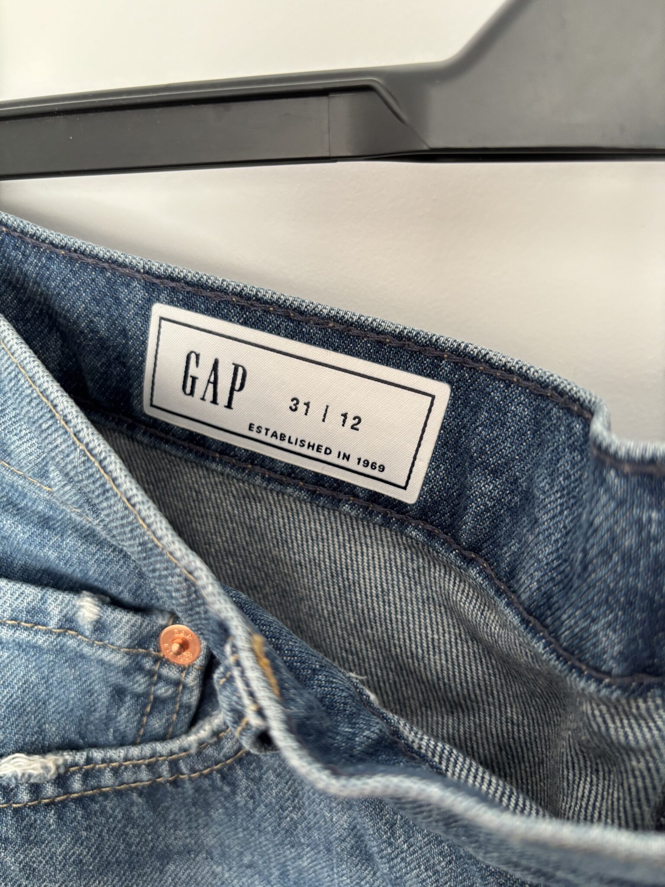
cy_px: 444
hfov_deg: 53.1
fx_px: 666
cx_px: 332
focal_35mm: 26
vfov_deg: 67.3
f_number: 1.6
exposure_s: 1/60
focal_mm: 5.96
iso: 160
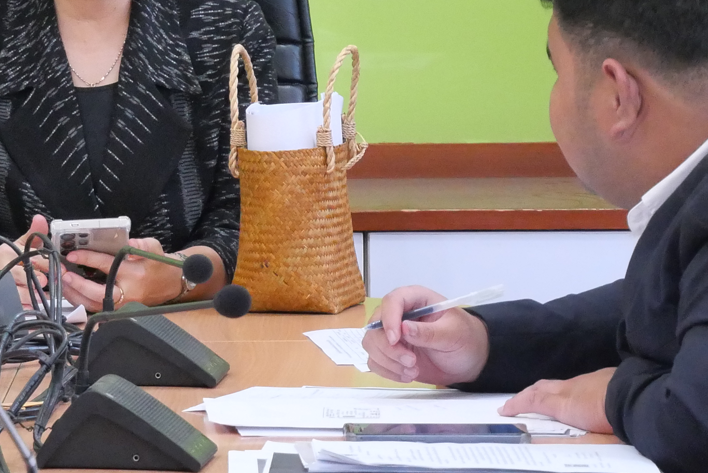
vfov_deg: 4.1
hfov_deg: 6.1
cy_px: 70
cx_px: 41
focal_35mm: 337
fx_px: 6632
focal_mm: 60
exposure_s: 1/30
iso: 3200
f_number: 5.6
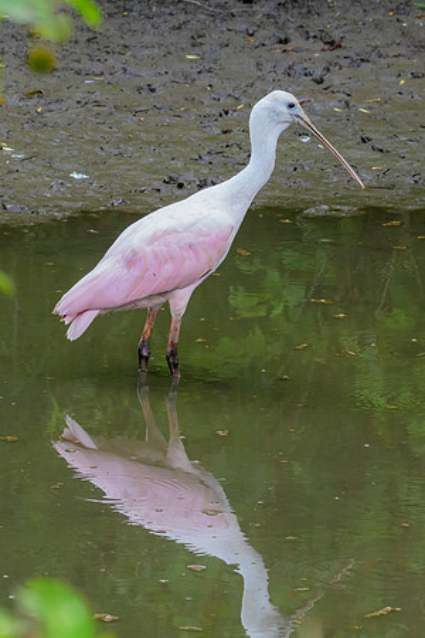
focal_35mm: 454
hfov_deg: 3.0
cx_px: 217
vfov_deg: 4.5
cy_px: 252
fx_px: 8039
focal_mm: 165
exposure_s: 1/125
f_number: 8
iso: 1000
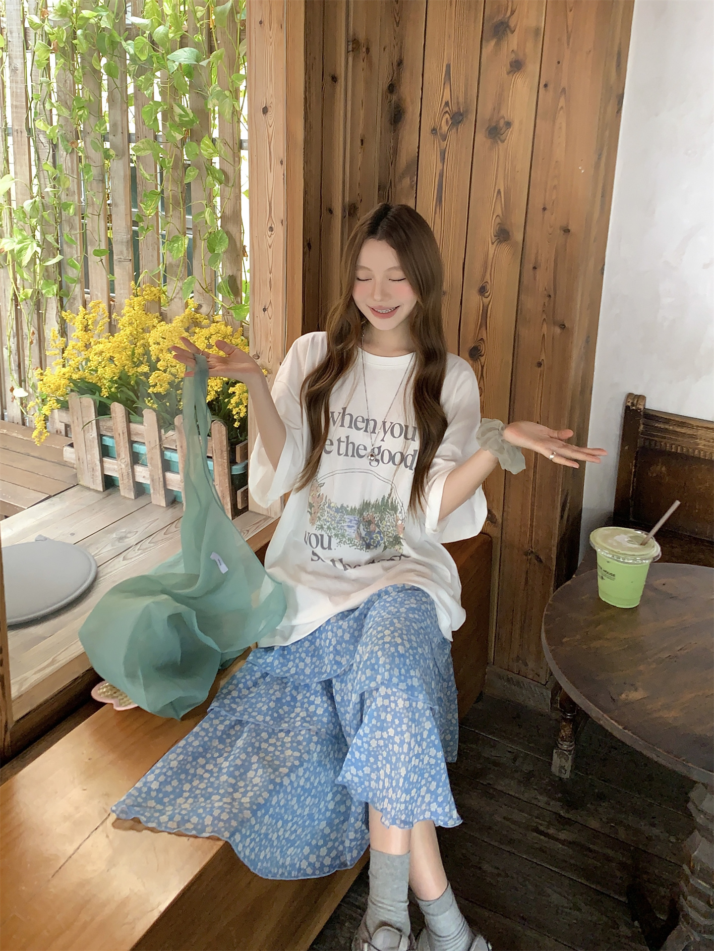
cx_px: 357
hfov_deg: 53.1
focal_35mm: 26
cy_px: 476
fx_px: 715
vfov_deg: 67.3
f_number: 1.8
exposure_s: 1/60
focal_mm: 4.25
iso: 100
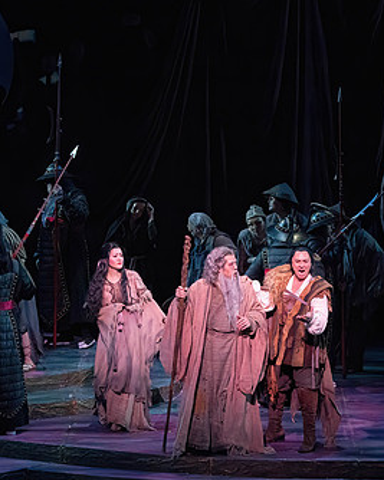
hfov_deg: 7.6
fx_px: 2871
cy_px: 219
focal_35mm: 202
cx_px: 82
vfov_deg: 9.6
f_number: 10
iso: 20000
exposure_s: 1/320
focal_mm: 124
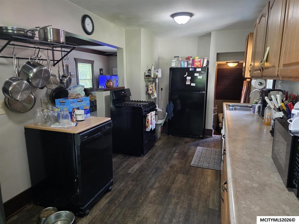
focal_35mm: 23
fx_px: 199
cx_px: 150
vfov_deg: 58.9
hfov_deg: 73.9
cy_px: 112
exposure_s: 1/120
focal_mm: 6.3
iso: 500
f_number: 1.7
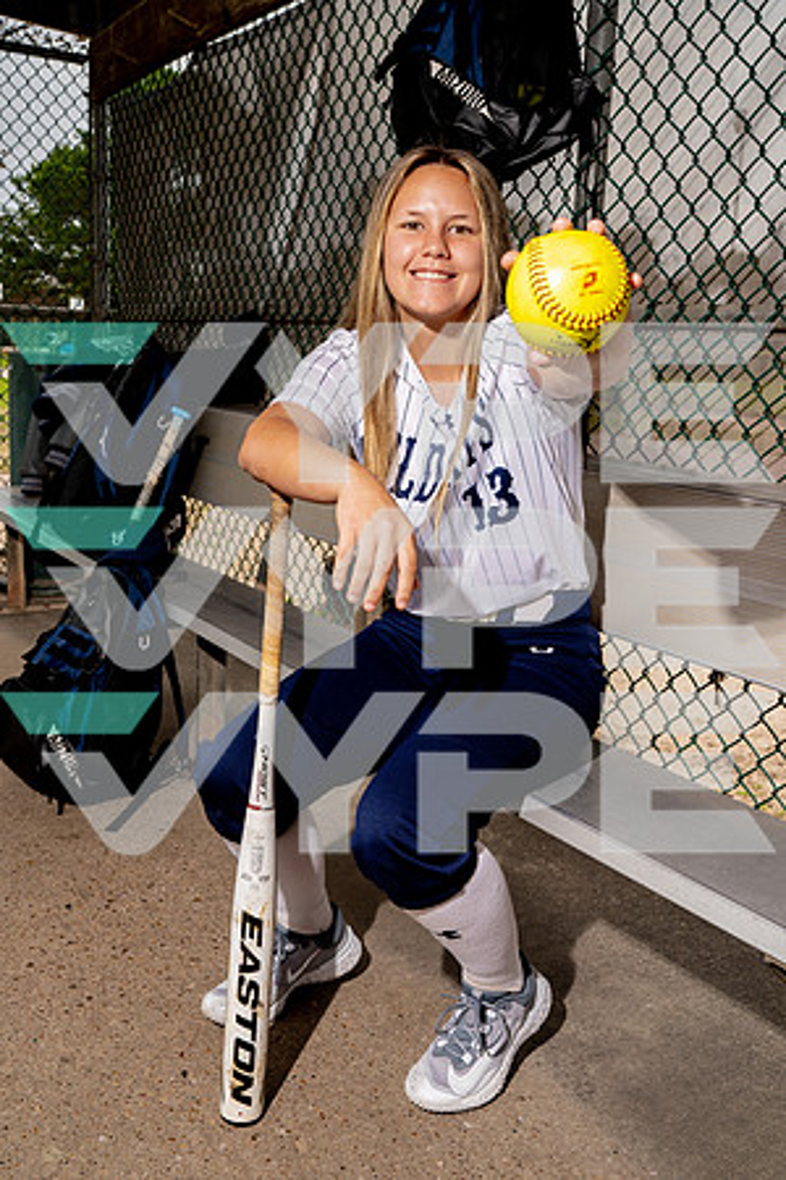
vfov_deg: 54.4
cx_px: 393
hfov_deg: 37.9
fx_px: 1146
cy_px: 590
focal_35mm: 35
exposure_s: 1/250
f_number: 8
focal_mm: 35
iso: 125
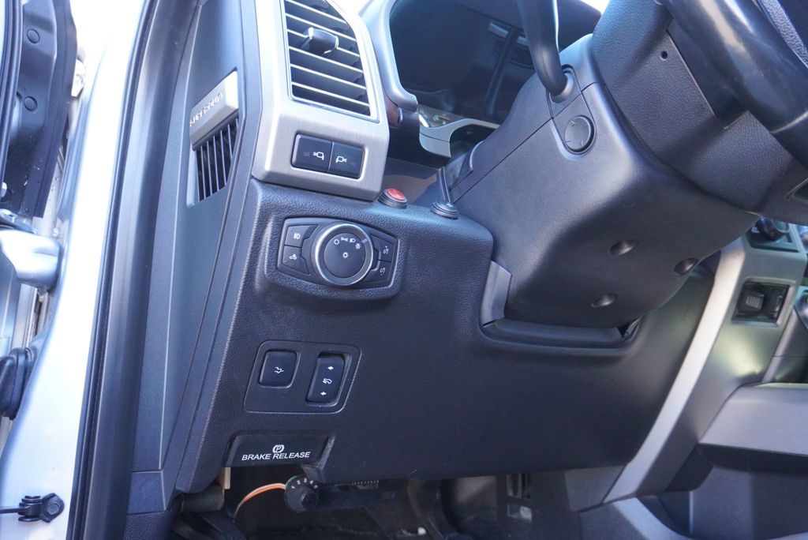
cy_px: 270
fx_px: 674
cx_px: 404
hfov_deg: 61.9
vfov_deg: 43.7
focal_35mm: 30
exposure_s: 1/160
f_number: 4
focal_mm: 20
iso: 2500
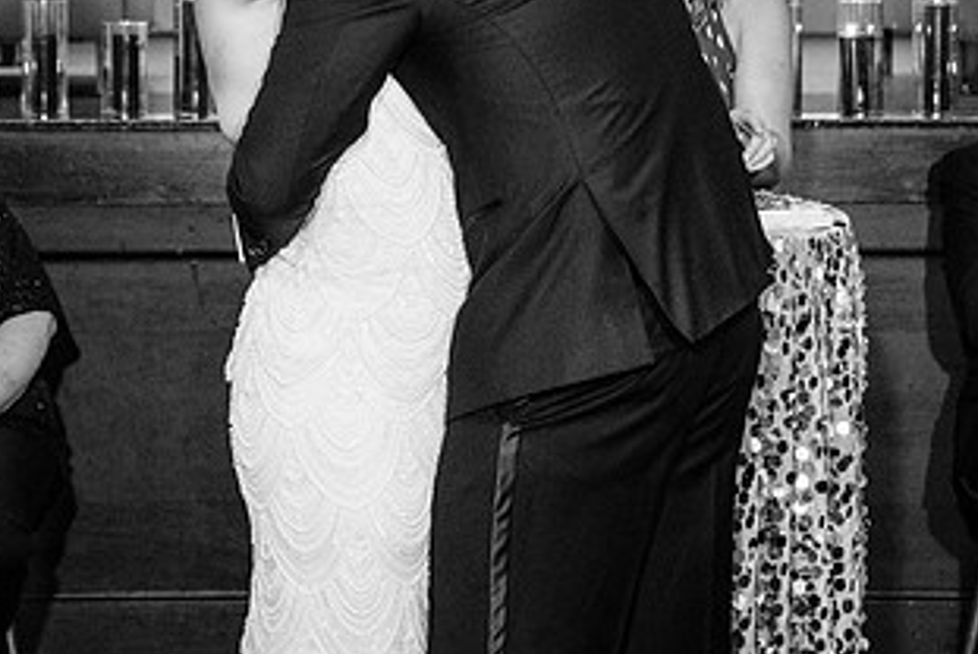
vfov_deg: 10.0
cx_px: 427
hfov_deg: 15.0
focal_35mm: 137
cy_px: 82
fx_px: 3725
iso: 4000
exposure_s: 1/125
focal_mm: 70
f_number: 4
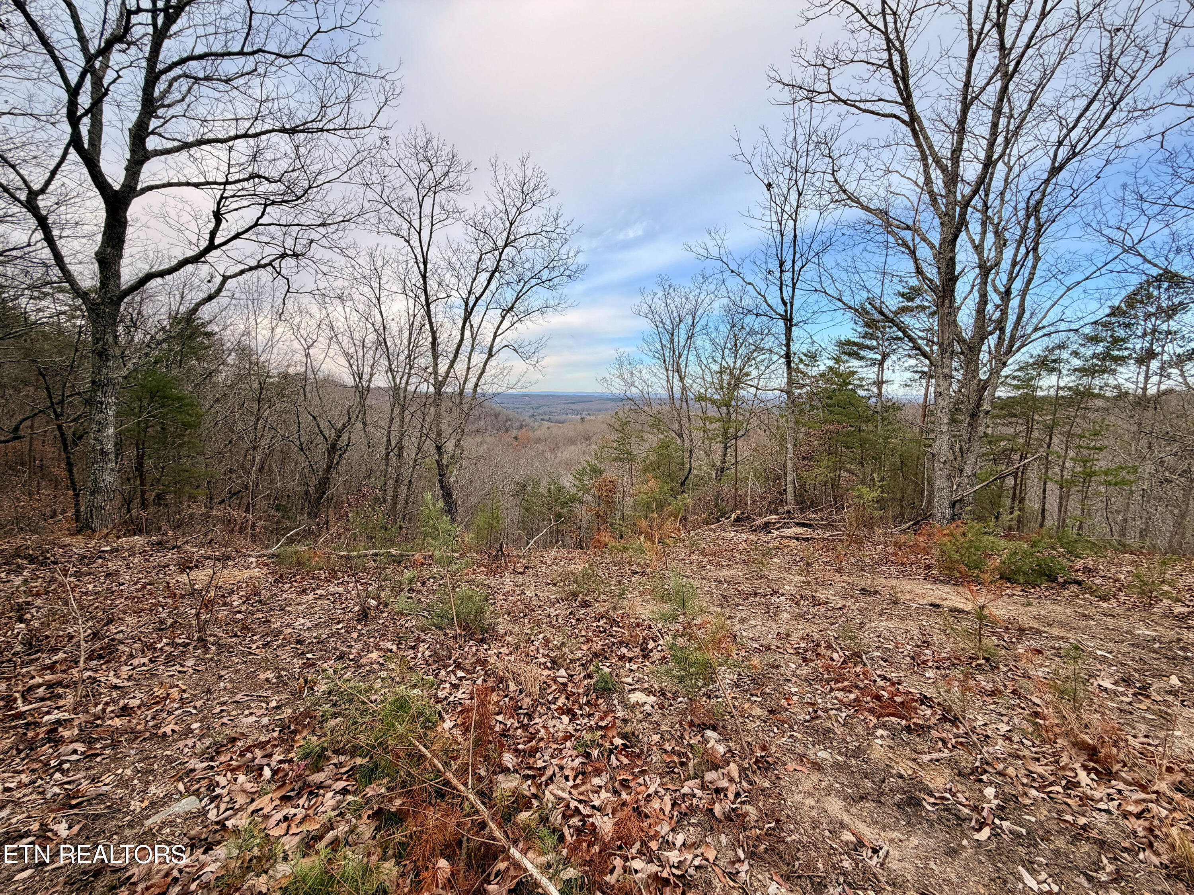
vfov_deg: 85.6
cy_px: 448
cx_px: 597
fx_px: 483
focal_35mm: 14
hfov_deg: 102.1
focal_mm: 2.22
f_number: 2.2
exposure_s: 1/750
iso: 40
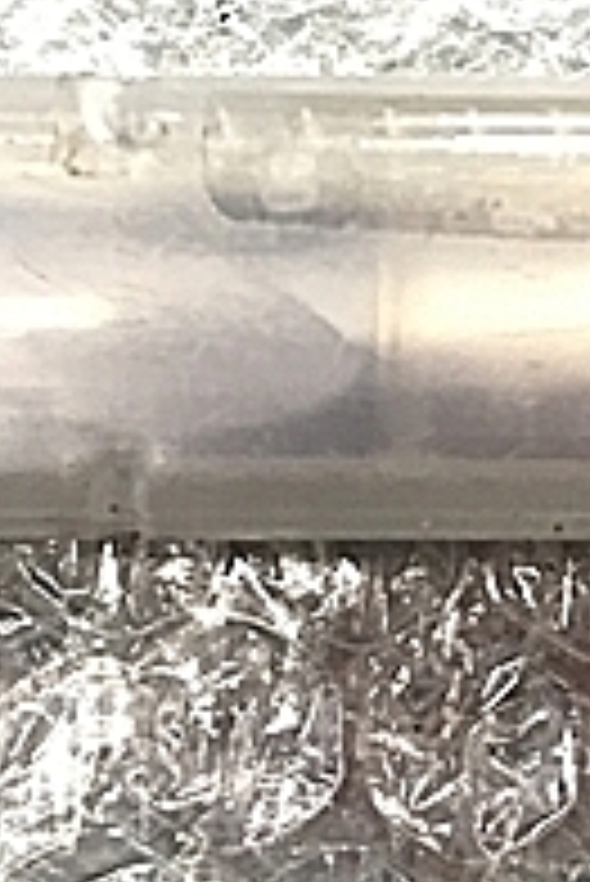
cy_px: 432
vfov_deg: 21.4
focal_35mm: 95
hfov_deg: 14.4
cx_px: 392
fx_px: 2331
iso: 40
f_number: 1.8
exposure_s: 1/17
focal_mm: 3.99
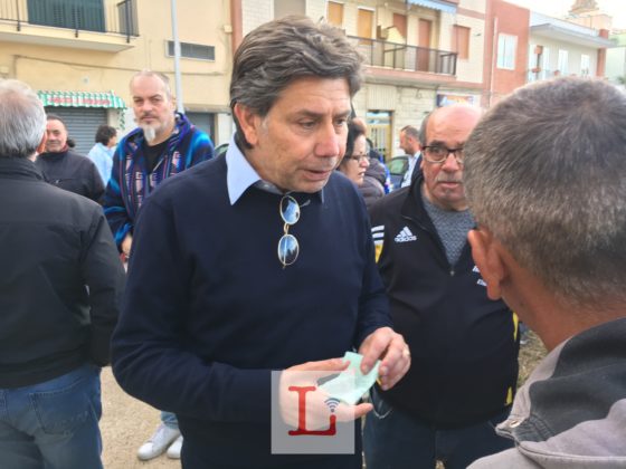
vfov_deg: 48.2
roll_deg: +0.4
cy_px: 234
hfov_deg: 61.7
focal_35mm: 29
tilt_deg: -9.7
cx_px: 313
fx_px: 524
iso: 25
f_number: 2.2
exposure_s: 1/100
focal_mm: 4.15
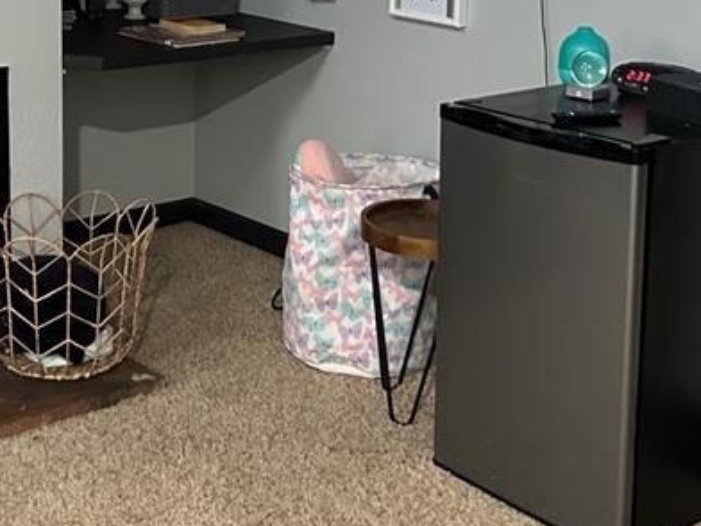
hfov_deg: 28.6
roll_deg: -1.5
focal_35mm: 68
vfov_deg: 21.1
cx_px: 331
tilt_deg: -9.5
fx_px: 1377
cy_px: 52
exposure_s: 1/40
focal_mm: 5.7
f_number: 1.5
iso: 640
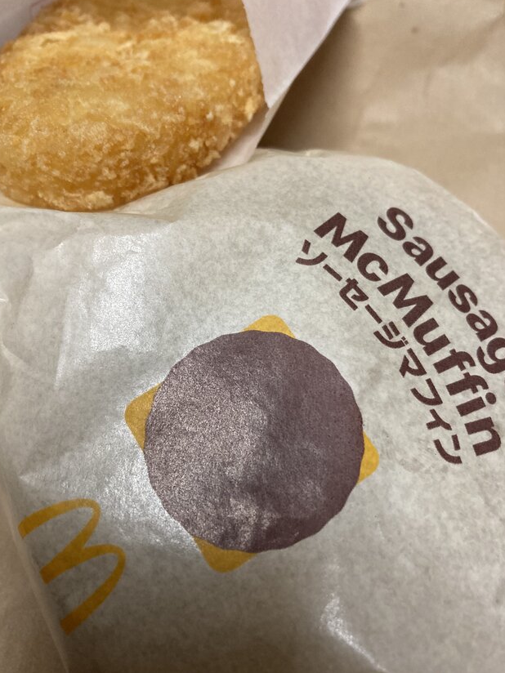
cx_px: 248
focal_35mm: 29
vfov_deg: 61.6
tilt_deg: -70.5
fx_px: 564
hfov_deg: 48.2
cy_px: 326
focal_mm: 3.99
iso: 250
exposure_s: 1/60
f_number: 1.8
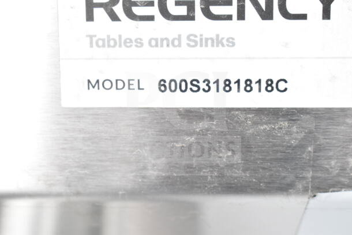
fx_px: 704
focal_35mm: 72
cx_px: 176
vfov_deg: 18.9
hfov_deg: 28.1
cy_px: 118
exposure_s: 1/160
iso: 1600
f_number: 6.3
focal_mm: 48
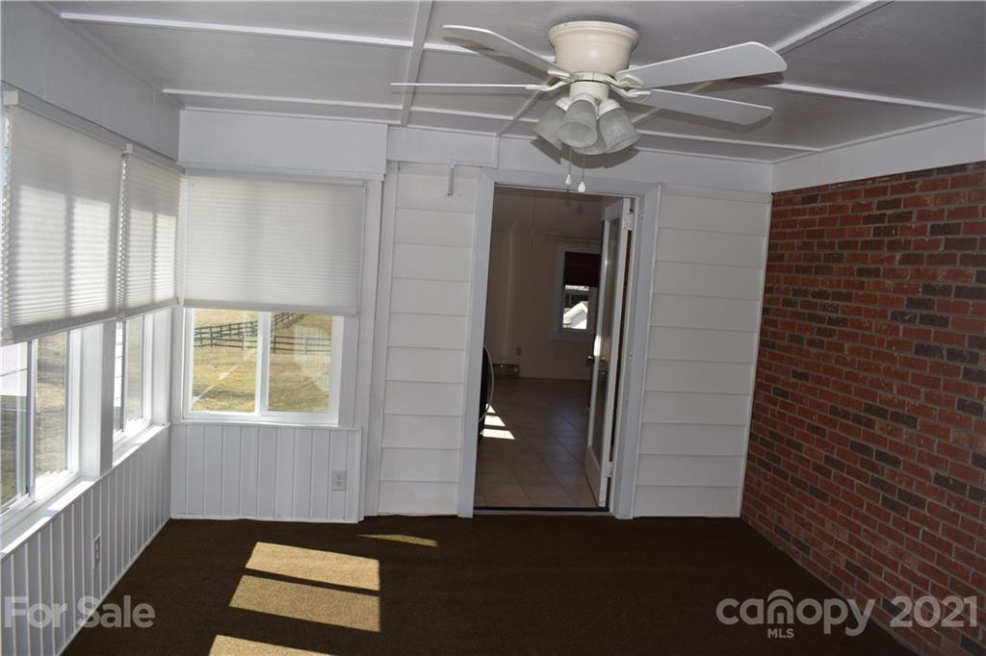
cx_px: 493
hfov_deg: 67.4
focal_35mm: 27
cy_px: 328
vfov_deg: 47.9
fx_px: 739
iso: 100
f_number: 6.3
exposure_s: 1/160
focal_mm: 18
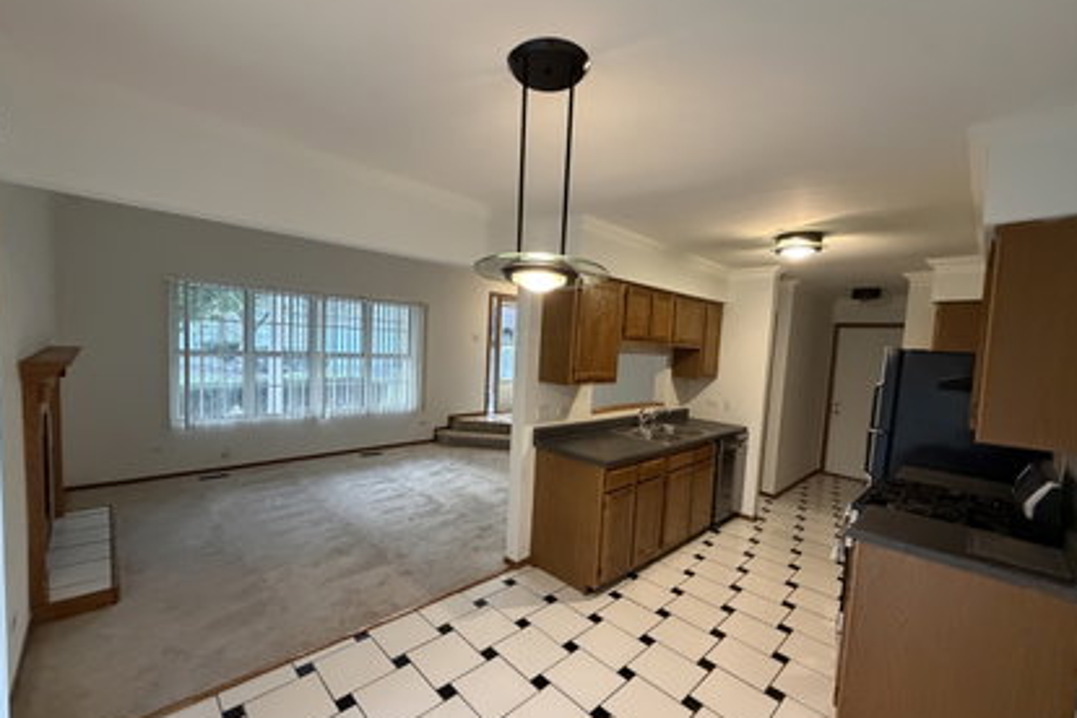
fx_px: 449
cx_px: 527
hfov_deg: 100.4
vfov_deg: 77.3
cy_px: 377
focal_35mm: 15
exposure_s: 1/60
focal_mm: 2.22
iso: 640
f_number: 2.2
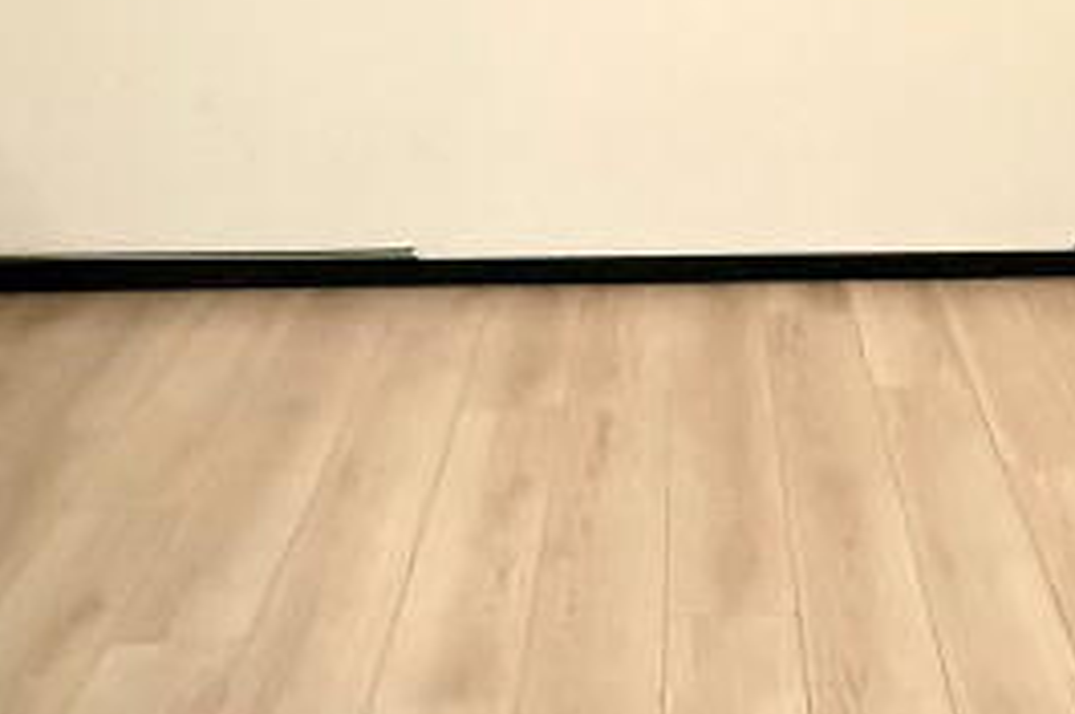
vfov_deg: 21.4
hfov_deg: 35.2
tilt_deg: -0.7
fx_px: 1640
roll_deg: -1.5
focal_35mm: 55
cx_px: 856
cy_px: -296
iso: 1600
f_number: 2.2
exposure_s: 1/25
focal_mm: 2.22
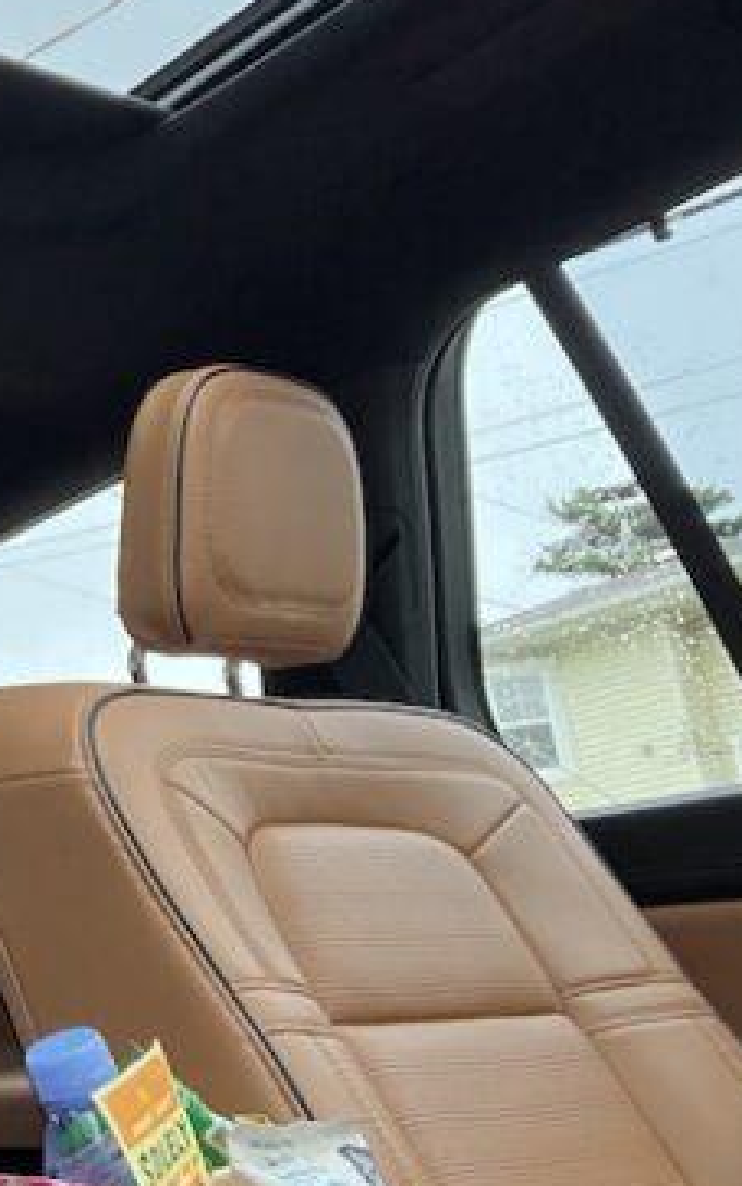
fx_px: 1649
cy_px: 624
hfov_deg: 20.8
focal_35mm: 51
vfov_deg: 39.6
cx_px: -428
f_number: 2.2
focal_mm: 2.71
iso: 500
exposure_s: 1/30
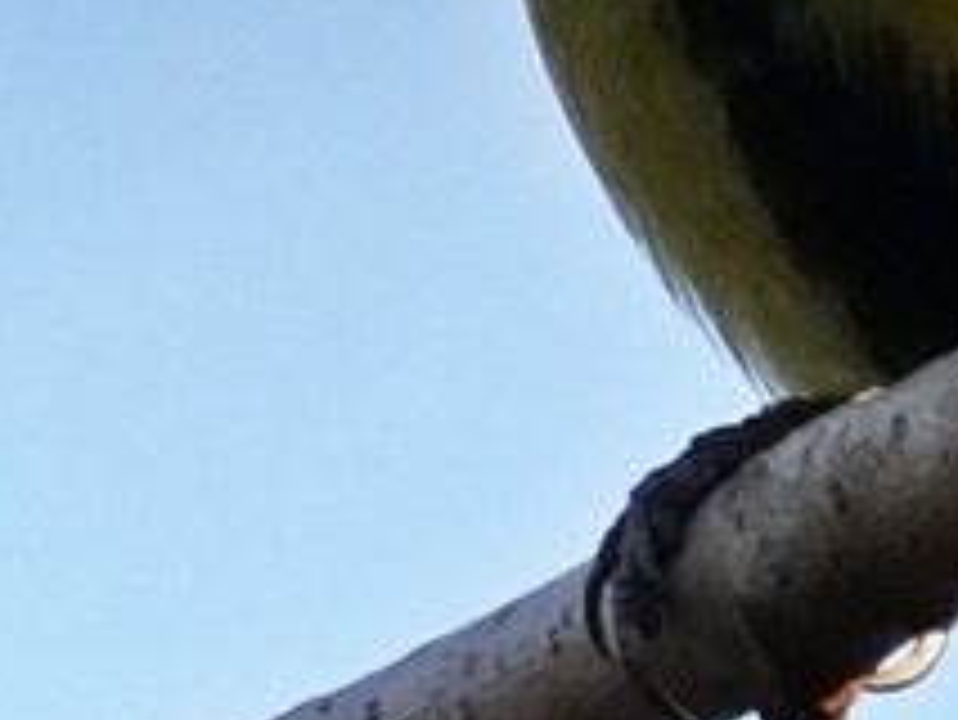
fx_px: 67454
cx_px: 778
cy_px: 4
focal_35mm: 2436
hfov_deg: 0.8
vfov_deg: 0.6
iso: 4000
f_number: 7.1
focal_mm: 600
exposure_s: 1/2000
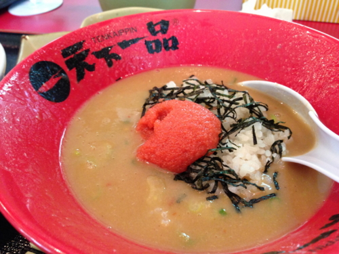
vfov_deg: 42.9
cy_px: 127
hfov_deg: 55.4
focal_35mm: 33
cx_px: 170
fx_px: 323
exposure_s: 1/20
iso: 200
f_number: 2.4
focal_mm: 4.13
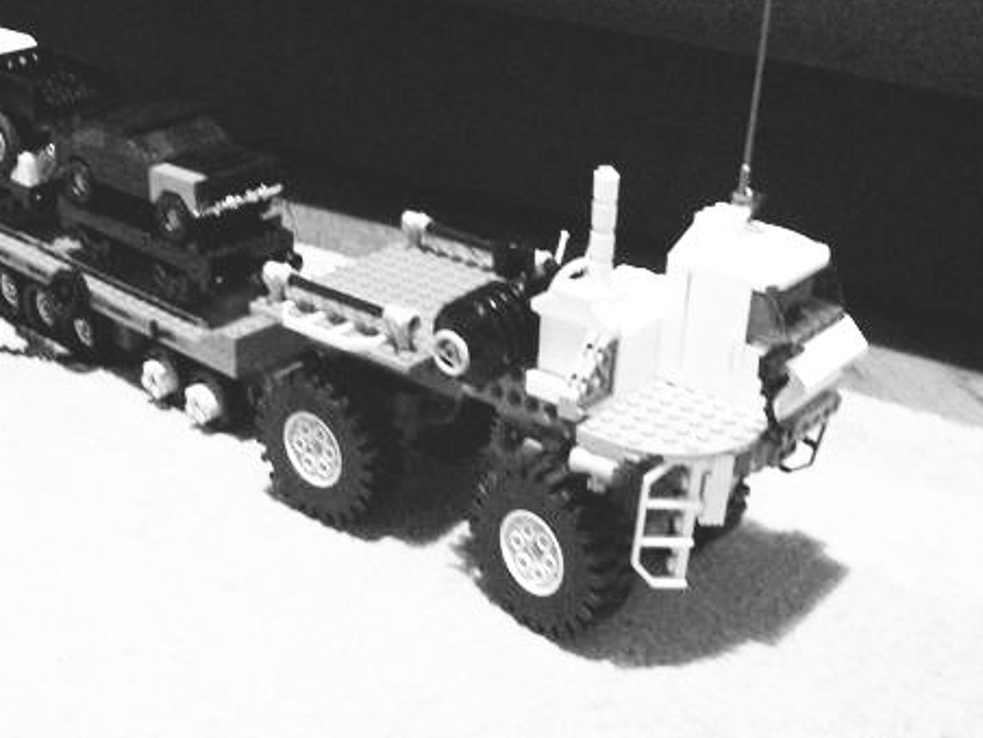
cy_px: 370
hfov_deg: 37.4
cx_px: 402
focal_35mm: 51
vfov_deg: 28.6
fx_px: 1448
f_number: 2.7
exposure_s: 1/2
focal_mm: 6
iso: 200
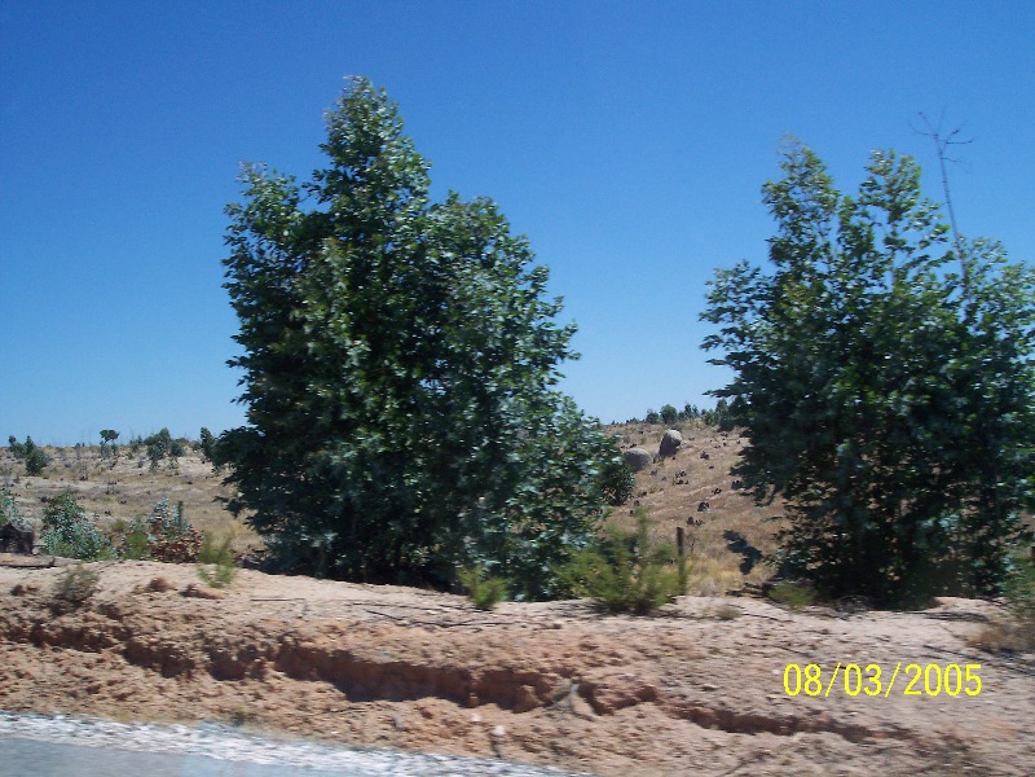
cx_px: 518
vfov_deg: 37.7
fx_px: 1136
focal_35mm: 38
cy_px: 388
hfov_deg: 49.0
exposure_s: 1/700
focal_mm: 8
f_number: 4.8
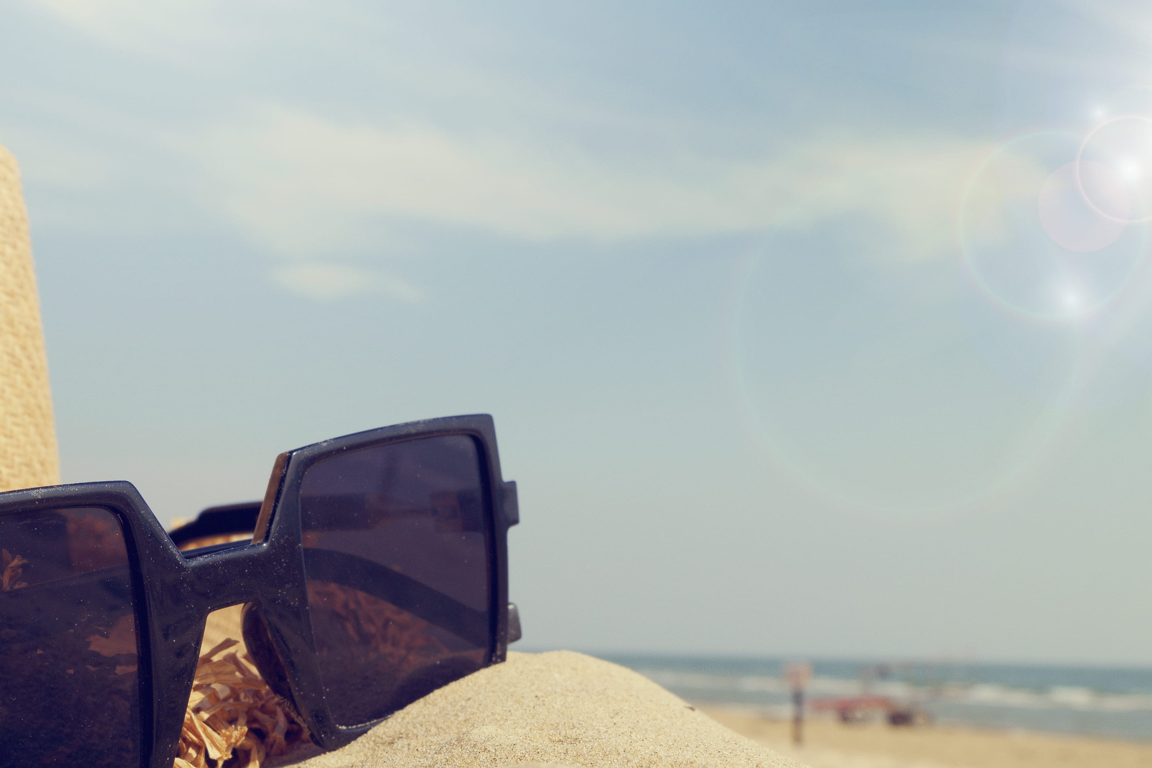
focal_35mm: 41
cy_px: 579
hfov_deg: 47.2
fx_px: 1312
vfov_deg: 32.0
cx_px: 488
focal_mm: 16.7
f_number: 7.1
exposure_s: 1/1200
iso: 200
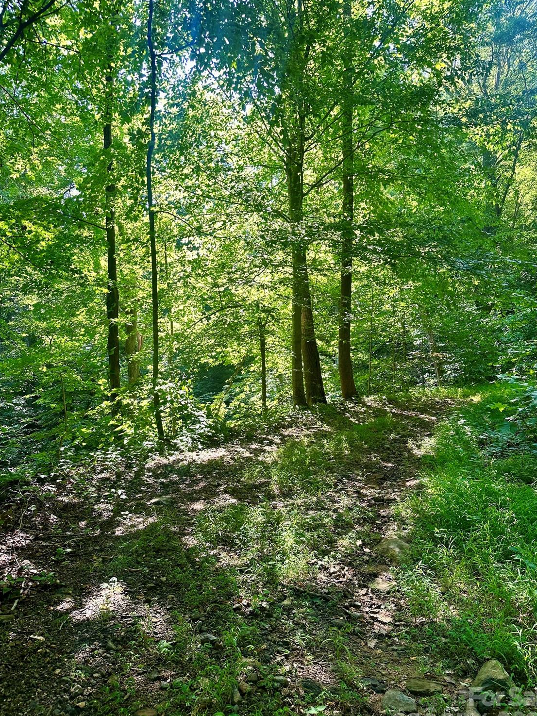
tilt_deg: +11.7
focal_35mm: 25
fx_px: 517
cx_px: 276
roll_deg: -1.8
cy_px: 368
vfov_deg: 69.4
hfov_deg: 54.9
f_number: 1.78
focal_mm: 6.86
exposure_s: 1/133
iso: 64
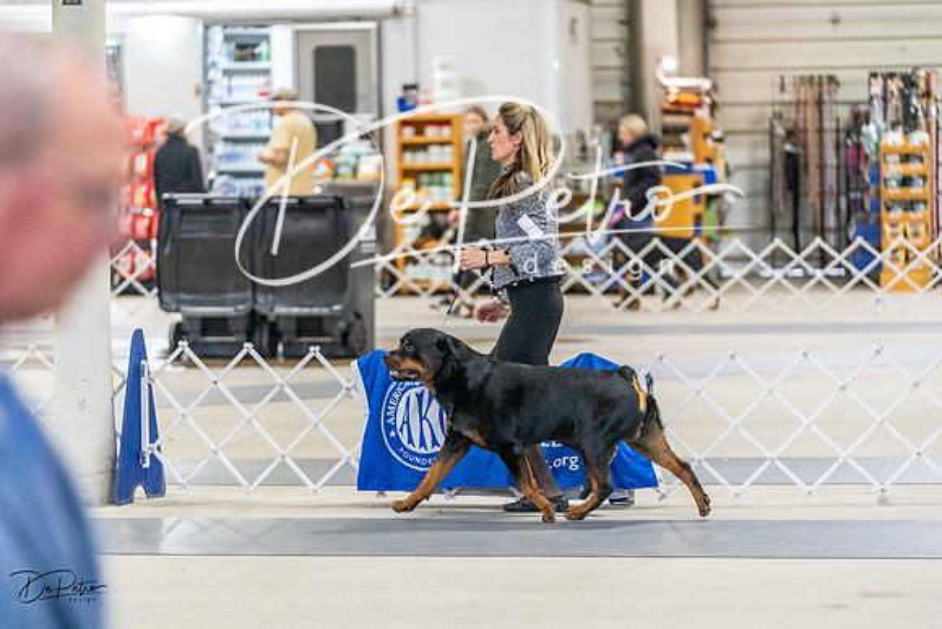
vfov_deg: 9.8
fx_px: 3664
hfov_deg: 14.7
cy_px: 314
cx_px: 471
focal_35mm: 140
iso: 6400
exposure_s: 1/400
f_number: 2.8
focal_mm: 140
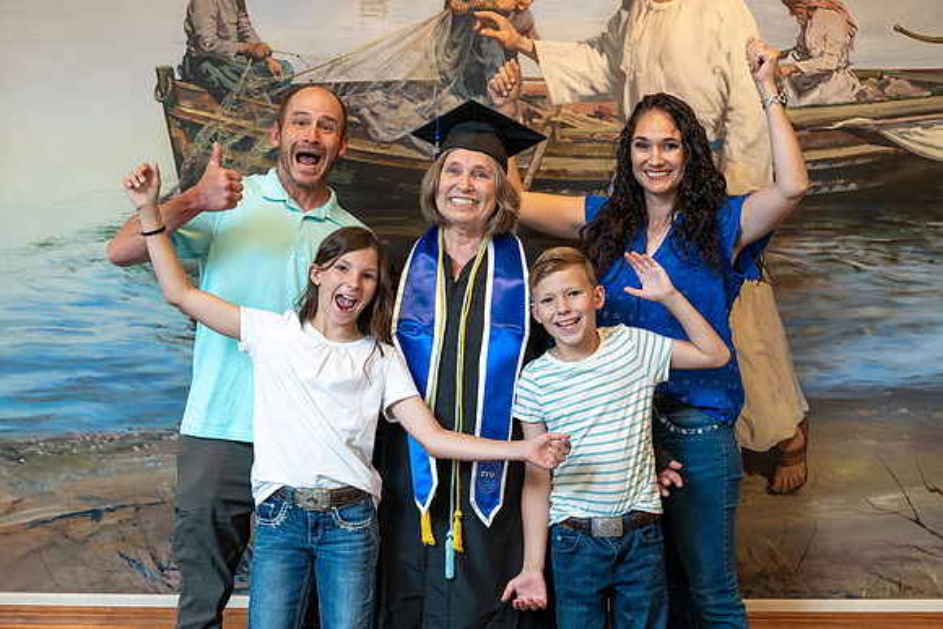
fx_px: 1945
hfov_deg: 27.2
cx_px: 484
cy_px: 295
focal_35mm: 74
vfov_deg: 18.4
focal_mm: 70
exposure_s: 1/125
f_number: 4
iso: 1000
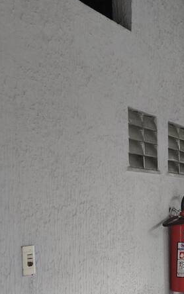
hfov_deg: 18.0
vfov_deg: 29.1
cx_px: 246
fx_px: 537
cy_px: 275
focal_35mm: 67
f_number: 1.5
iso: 320
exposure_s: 1/697
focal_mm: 4.94
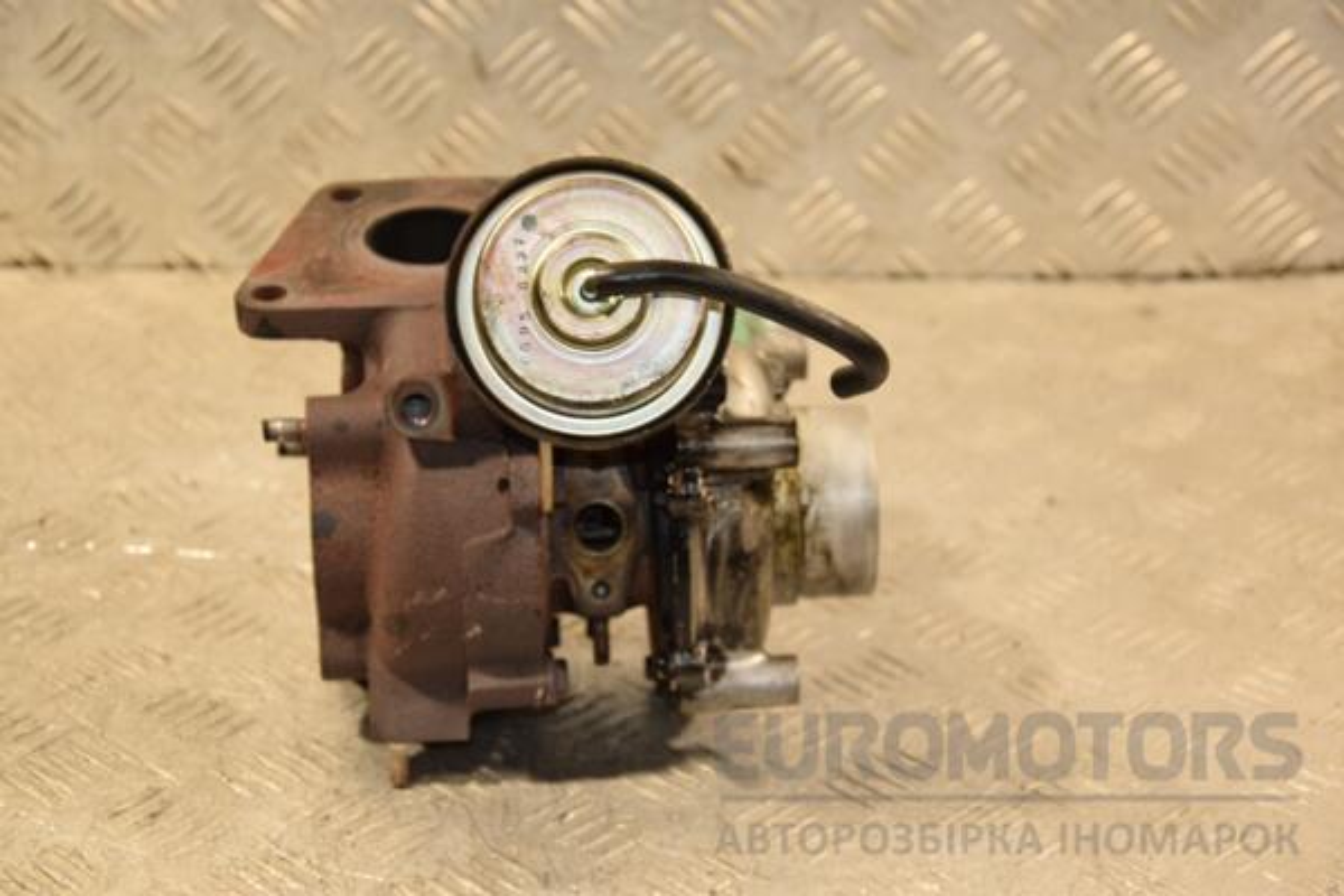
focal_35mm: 87
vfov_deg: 15.7
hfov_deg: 23.4
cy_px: 448
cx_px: 672
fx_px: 3248
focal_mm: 58
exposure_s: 1/125
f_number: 5
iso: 800
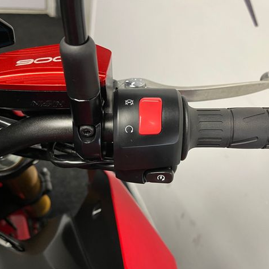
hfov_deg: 52.5
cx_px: 139
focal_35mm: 31
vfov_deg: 52.5
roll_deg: -14.2
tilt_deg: -40.9
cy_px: 134
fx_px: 273
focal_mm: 5.1
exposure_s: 1/50
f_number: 1.6
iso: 125
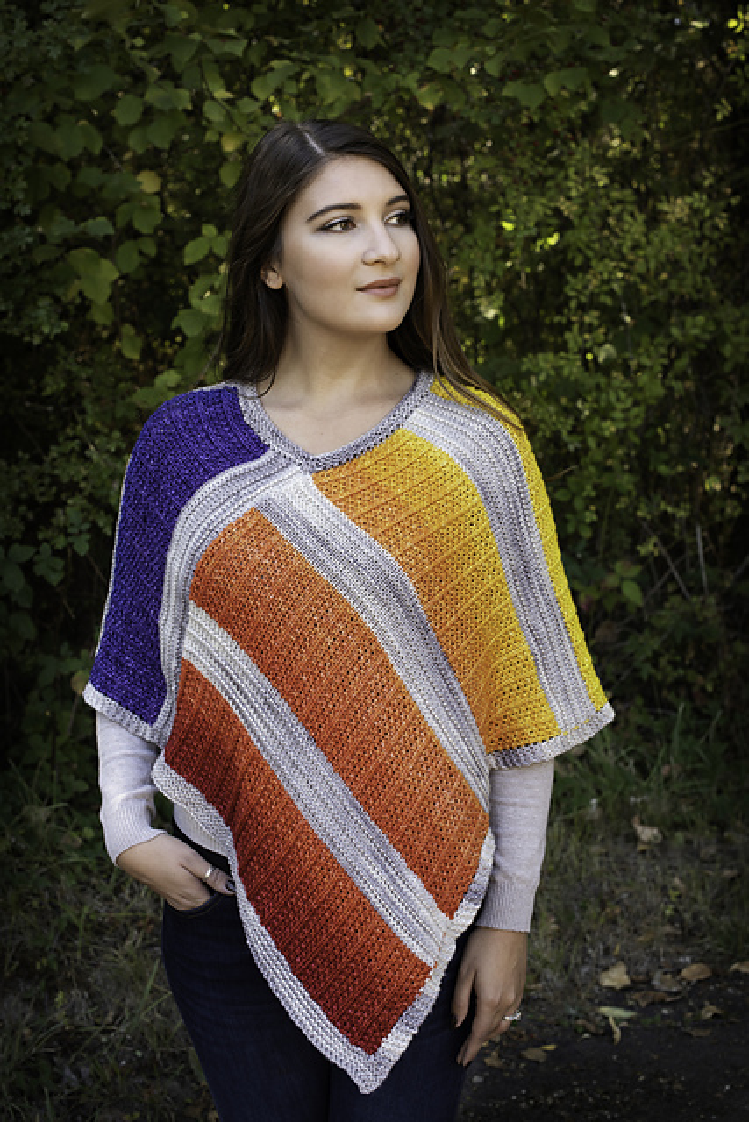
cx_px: 374
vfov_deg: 39.6
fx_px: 1559
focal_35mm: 50
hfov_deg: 27.0
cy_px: 561
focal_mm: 50
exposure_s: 1/60
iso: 320
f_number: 7.1
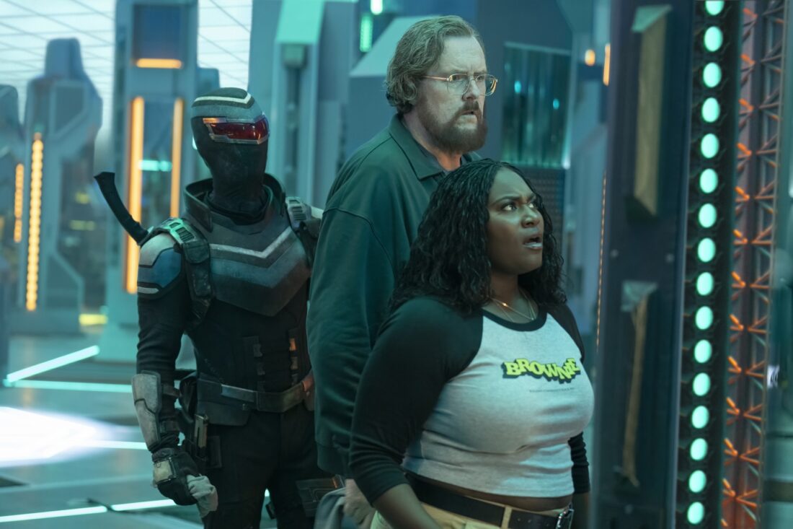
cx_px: 396
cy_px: 264
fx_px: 1652
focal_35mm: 75
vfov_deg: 18.2
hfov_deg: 27.0
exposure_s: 1/125
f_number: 2.8
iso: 6400
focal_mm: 75
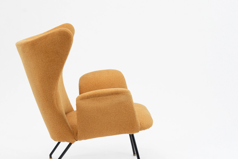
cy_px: 94
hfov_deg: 27.2
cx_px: 85
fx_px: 489
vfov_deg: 18.4
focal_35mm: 74
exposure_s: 1/40
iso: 250
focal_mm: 50
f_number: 8
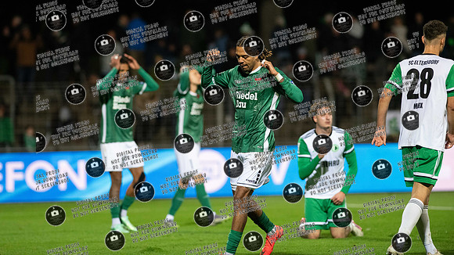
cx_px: 216
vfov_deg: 3.7
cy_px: 97
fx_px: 3958
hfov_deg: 6.6
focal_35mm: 329
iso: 5000
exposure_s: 1/1250
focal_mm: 300
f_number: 4
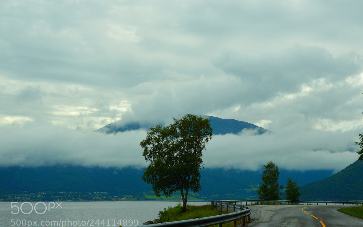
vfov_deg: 18.3
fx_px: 703
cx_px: 215
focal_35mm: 71
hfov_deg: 28.9
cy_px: 97
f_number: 5.6
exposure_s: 1/1600
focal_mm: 38
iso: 400
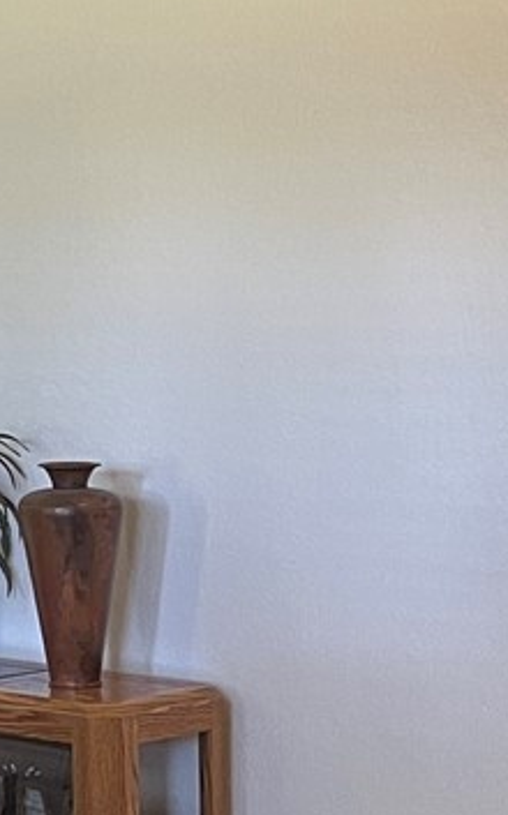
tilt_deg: -1.5
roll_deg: +1.9
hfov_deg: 10.1
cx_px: -296
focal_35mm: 125
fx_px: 2775
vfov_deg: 16.7
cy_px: 404
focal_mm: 5.1
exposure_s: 1/60
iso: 160
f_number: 1.6
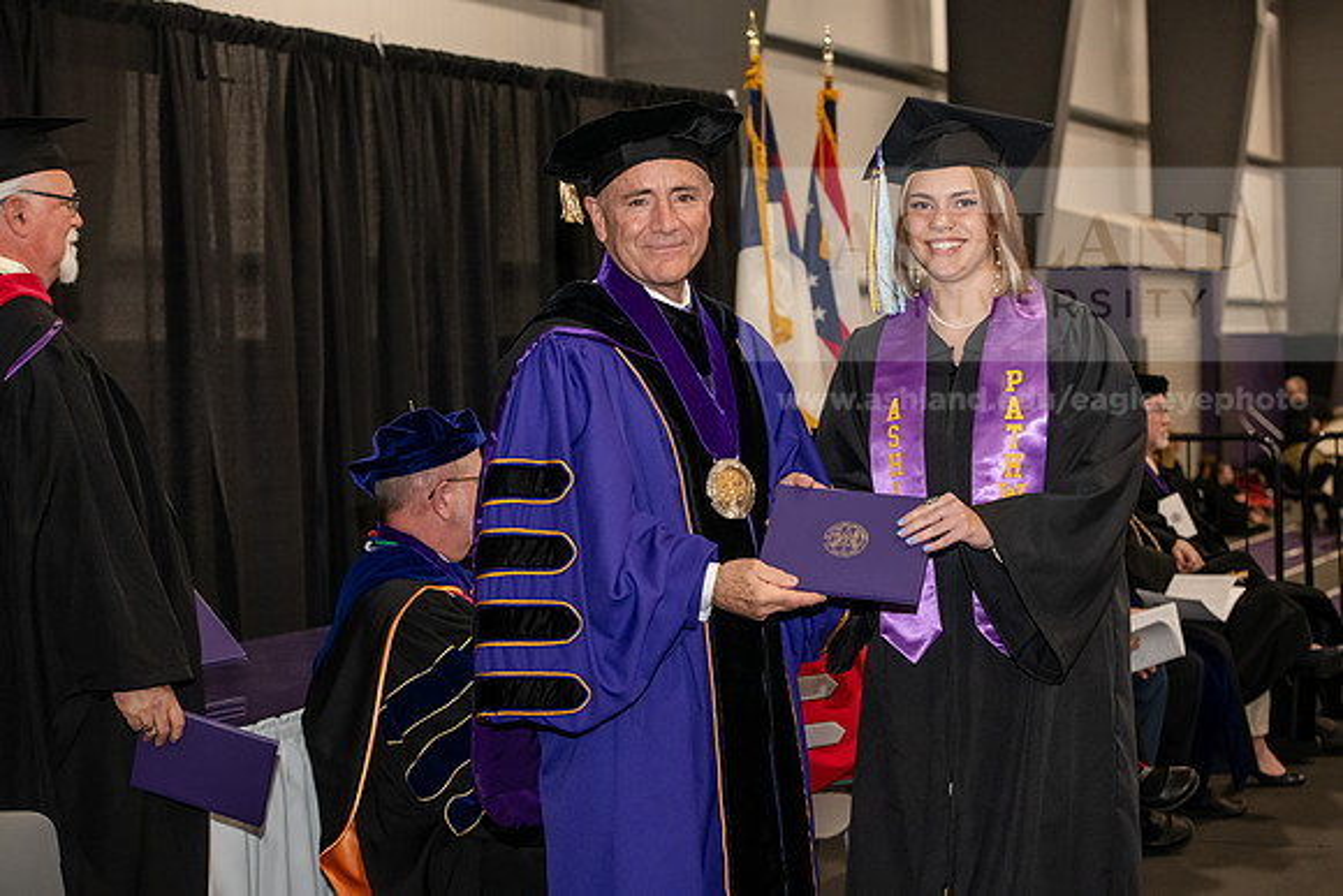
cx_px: 672
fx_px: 2612
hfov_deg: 28.8
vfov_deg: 19.5
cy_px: 448
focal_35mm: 70
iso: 2500
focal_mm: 70
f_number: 5
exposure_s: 1/200
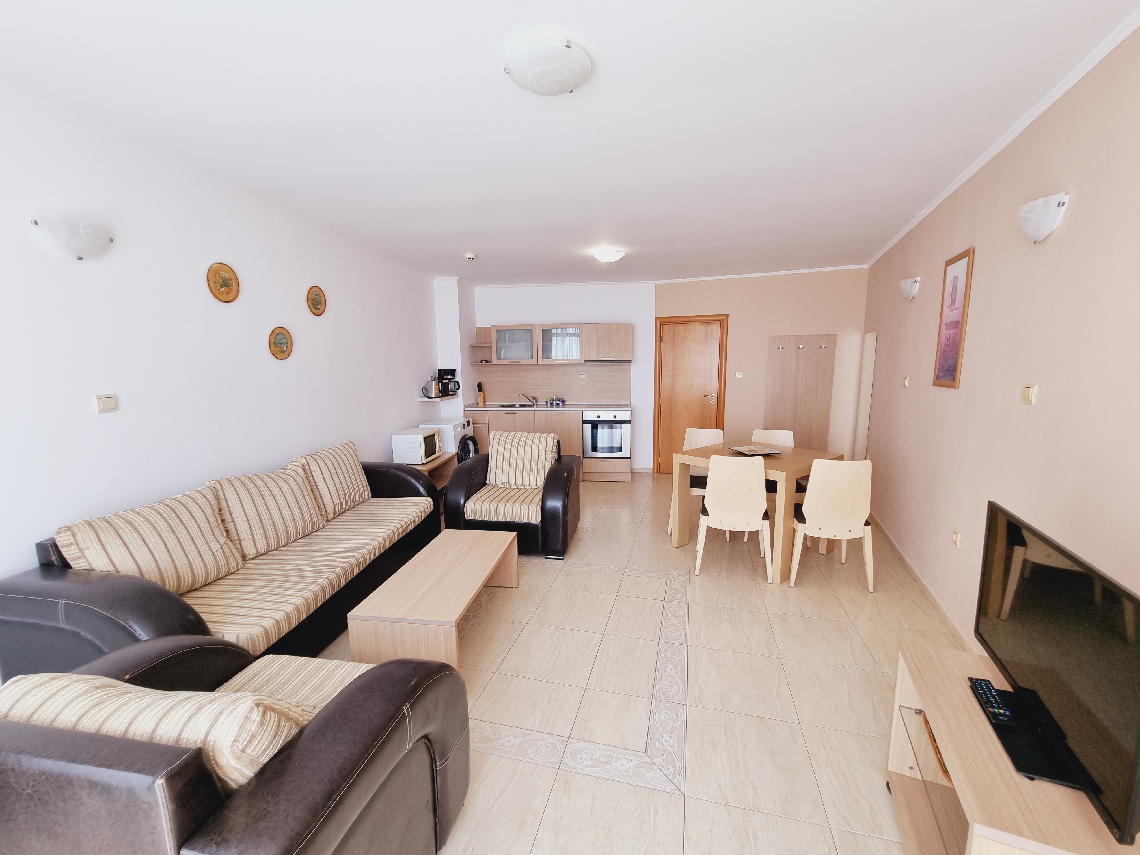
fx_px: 428
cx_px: 570
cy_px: 428
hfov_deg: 106.2
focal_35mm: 13
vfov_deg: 89.9
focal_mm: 2.2
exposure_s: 1/100
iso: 64
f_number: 2.2
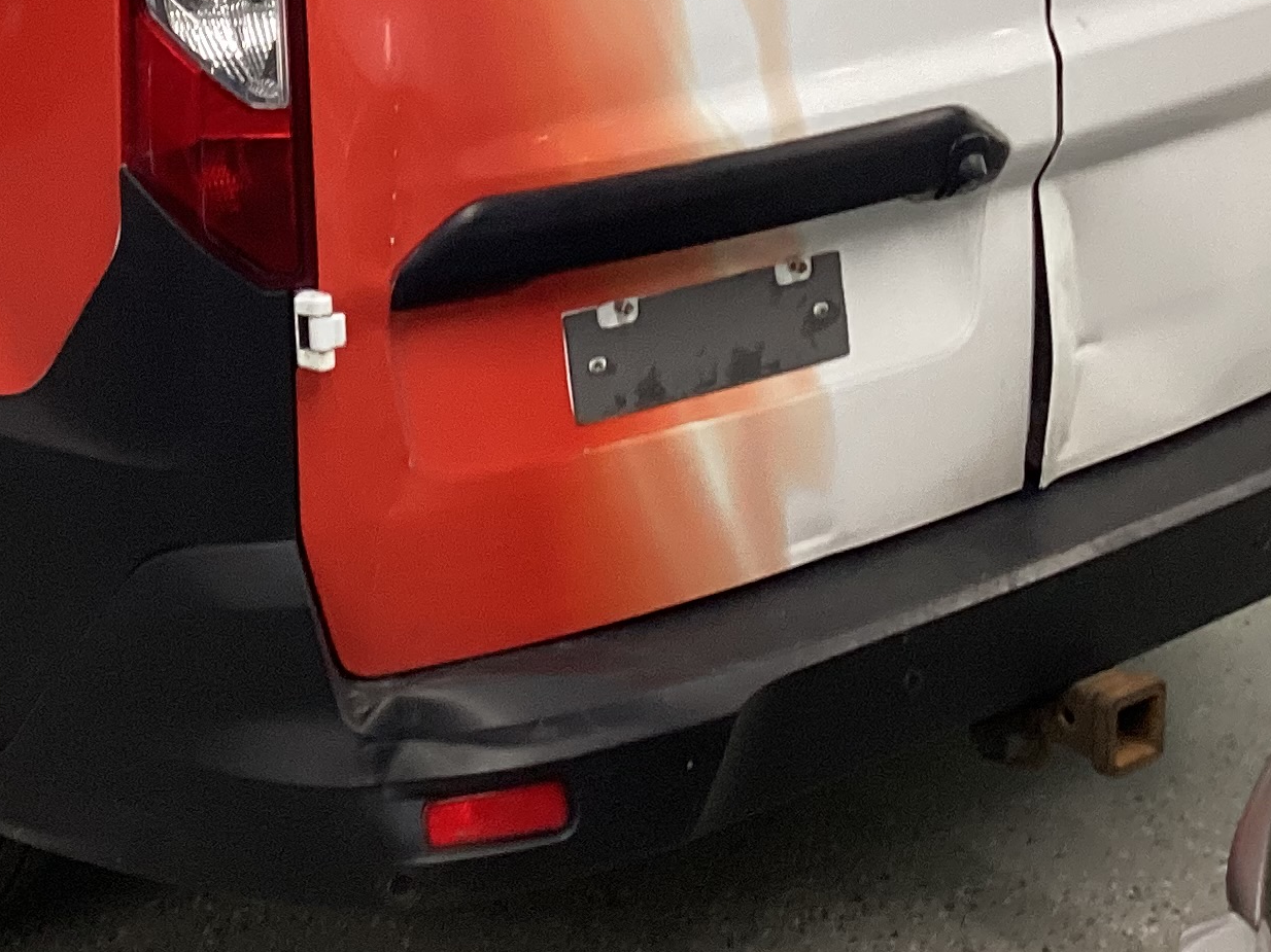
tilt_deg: -13.3
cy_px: -172
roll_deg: -0.4
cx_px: 285
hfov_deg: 23.5
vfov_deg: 17.2
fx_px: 3010
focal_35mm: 82
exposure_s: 1/50
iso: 160
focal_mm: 3.3
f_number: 2.4
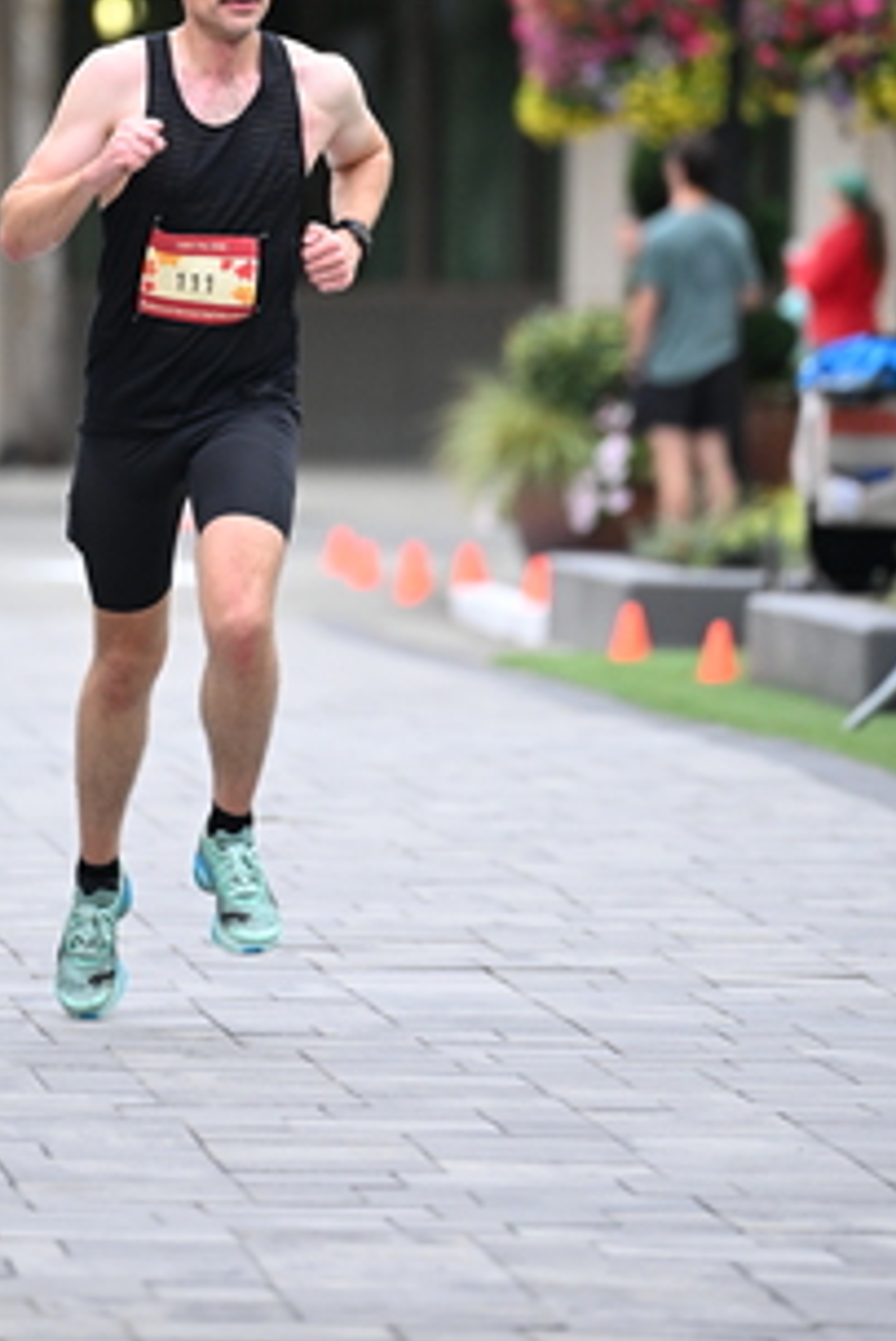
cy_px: 256
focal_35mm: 362
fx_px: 13498
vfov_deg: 5.7
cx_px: 280
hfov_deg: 3.8
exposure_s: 1/800
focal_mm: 200
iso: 1600
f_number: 2.8
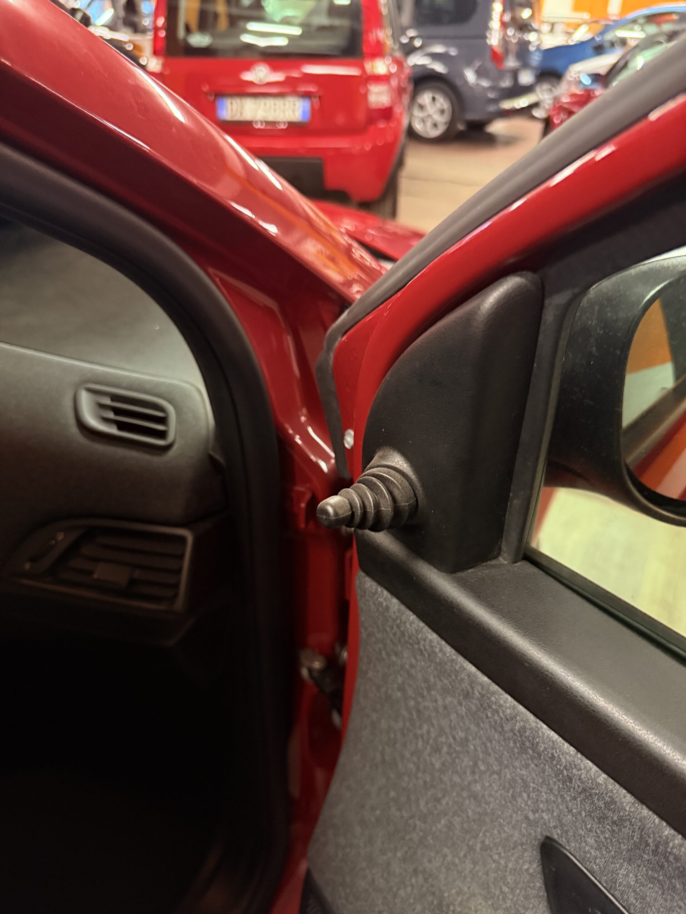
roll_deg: -0.8
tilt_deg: -33.4
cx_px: 343
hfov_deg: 56.8
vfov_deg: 71.6
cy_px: 457
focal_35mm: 24
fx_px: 634
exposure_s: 1/33
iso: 800
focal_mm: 6.76
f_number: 1.78
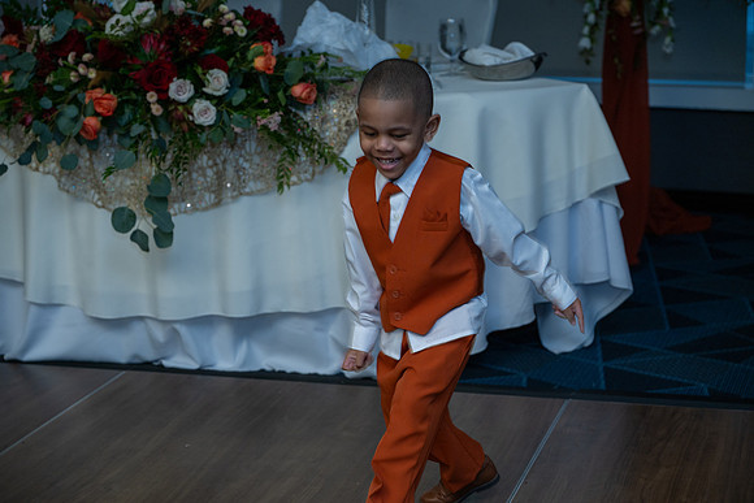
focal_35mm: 74
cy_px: 252
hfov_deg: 27.3
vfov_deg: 18.4
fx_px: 1550
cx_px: 377
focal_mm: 74
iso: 500
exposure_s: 1/60
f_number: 4
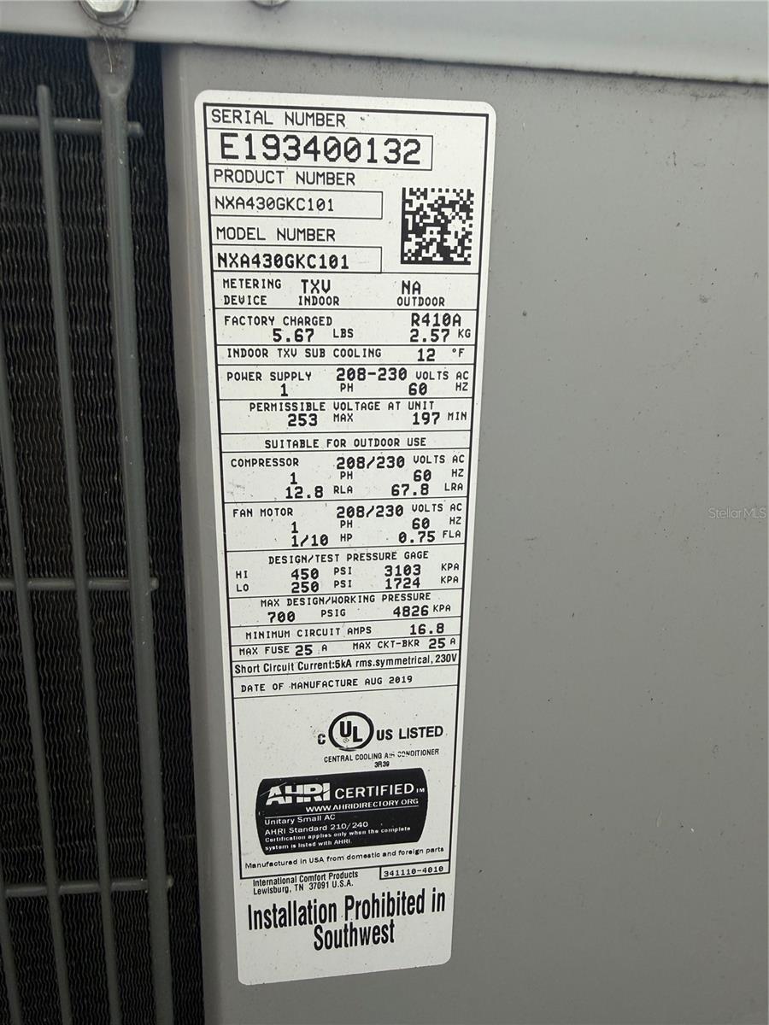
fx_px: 711
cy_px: 512
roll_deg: -2.0
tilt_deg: -16.0
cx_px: 384
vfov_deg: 71.6
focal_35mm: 24
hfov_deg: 56.8
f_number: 2.2
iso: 125
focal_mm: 2.22
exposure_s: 1/121
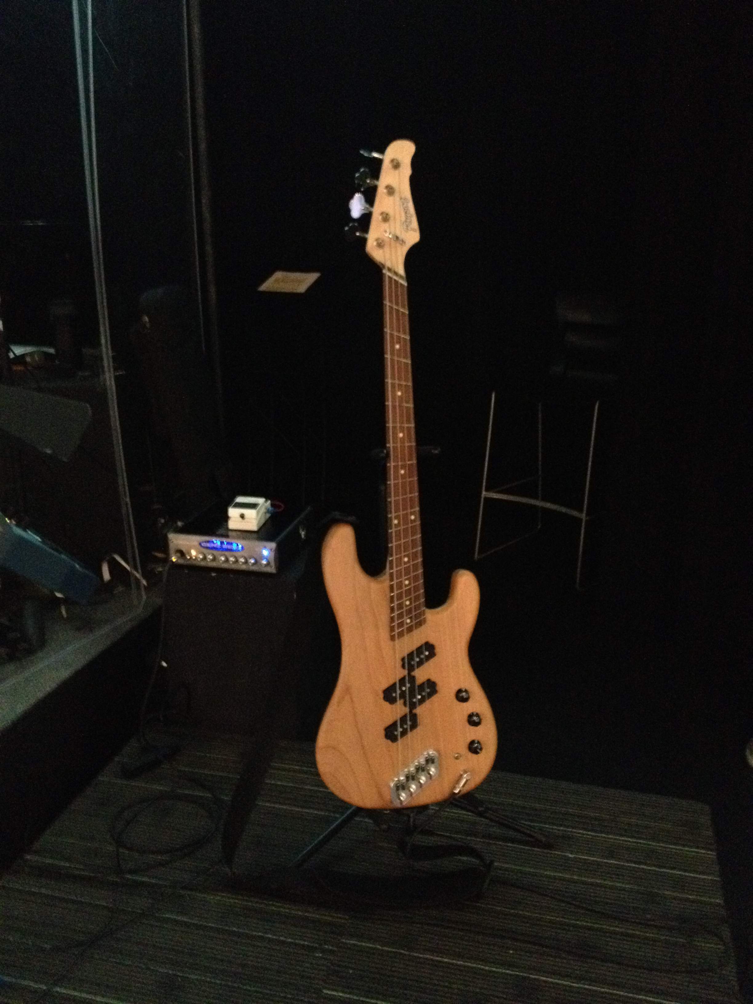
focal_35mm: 35
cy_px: 502
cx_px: 376
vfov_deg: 52.6
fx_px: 1015
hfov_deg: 40.7
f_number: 2.4
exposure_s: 1/15
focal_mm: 4.28
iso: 800
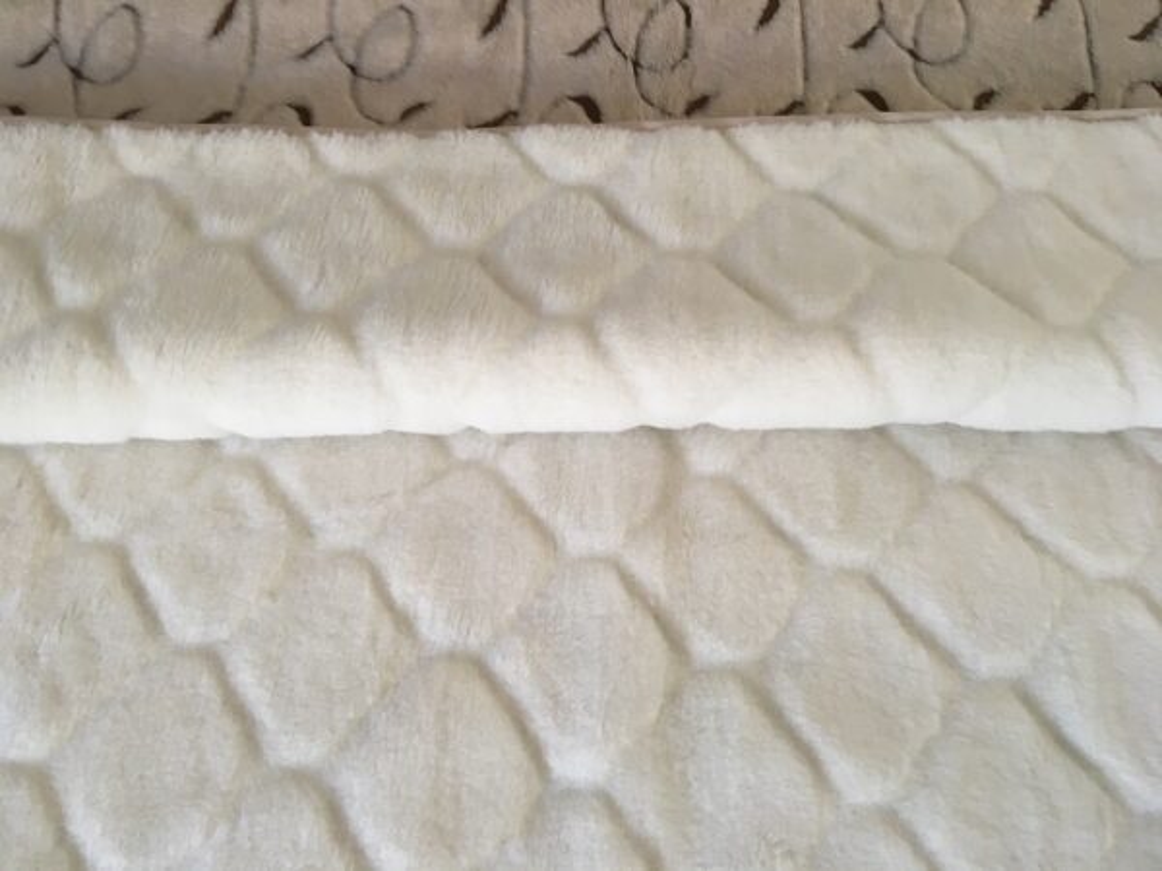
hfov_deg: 61.7
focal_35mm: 29
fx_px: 973
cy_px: 436
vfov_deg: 48.2
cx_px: 581
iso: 64
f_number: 2.2
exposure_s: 1/33
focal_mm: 4.15
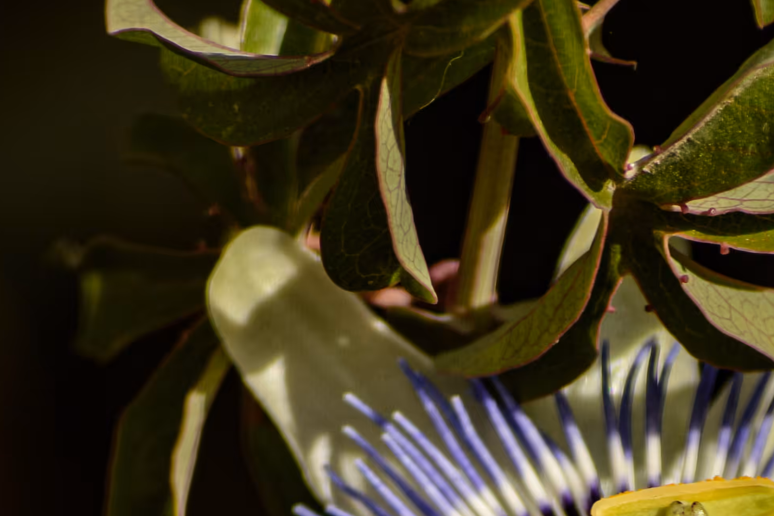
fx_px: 19866
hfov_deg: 2.2
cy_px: 692
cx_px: 637
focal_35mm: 924
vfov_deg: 1.5
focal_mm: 200
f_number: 5.6
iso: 100
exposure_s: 1/800
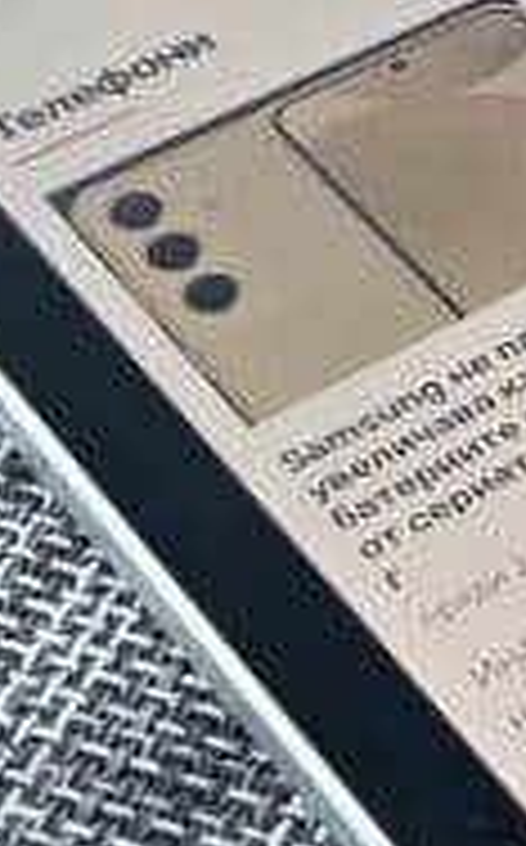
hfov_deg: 9.4
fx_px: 3060
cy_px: 284
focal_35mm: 133
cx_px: 899
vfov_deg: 15.7
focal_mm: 6.3
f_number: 1.7
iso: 32
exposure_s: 1/60
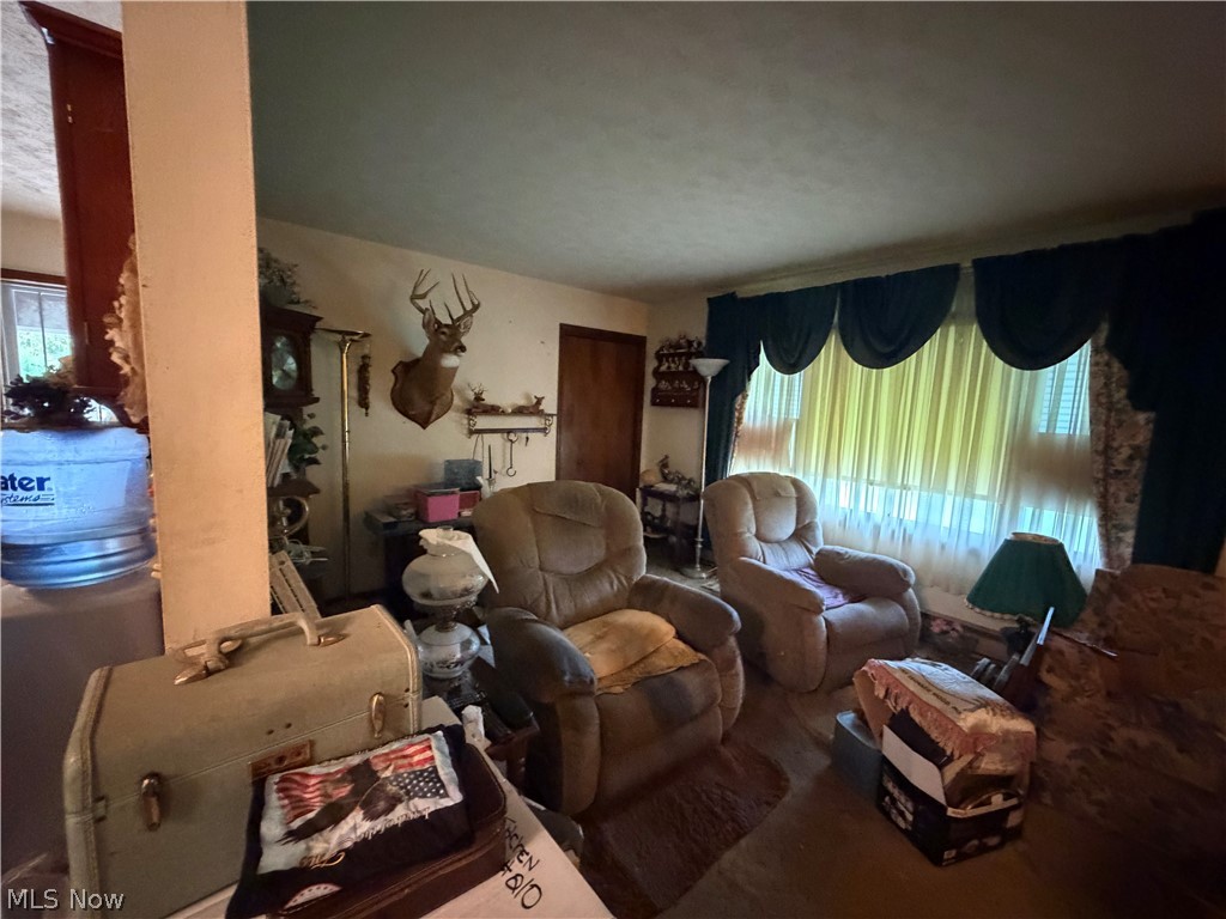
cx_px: 613
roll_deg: -1.9
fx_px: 496
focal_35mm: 14
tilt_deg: -6.9
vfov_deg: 85.7
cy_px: 460
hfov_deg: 102.1
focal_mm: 2.22
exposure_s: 1/40
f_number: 2.2
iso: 1250
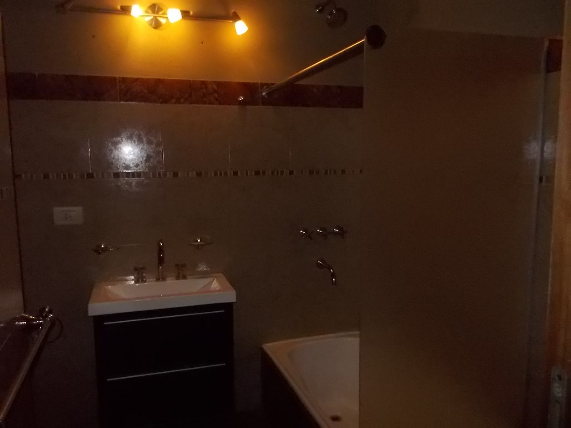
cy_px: 214
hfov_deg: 61.7
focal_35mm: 29
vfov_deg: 48.2
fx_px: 478
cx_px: 286
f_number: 3.3
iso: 800
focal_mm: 4.1
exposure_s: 1/30
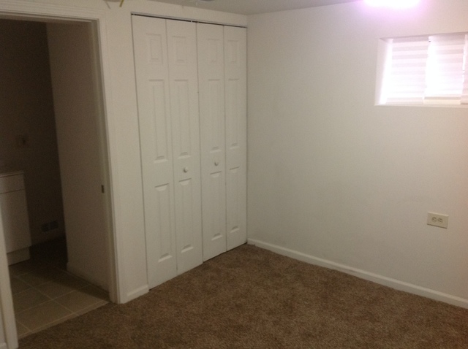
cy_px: 174
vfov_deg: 40.6
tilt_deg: -9.2
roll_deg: +0.6
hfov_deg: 52.7
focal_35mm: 35
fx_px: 472
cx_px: 234
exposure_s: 1/15
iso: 125
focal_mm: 4.28
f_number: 2.4
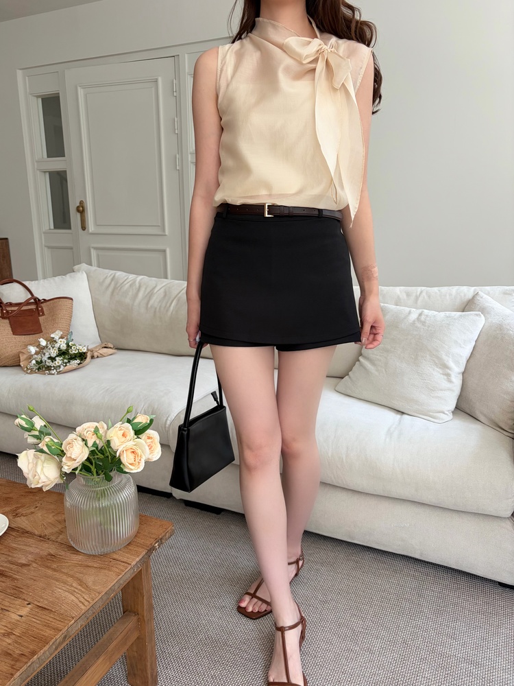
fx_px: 515
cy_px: 343
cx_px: 257
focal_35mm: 26
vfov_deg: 67.3
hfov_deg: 53.1
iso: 80
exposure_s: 1/121
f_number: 1.6
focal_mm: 5.96
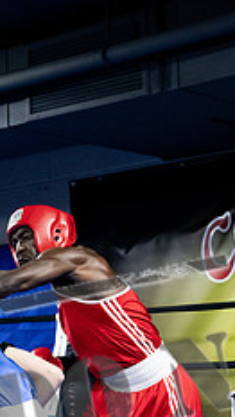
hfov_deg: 11.1
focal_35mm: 107
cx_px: -65
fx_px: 1186
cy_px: 343
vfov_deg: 19.7
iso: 8000
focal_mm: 41
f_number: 2.8
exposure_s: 1/1000
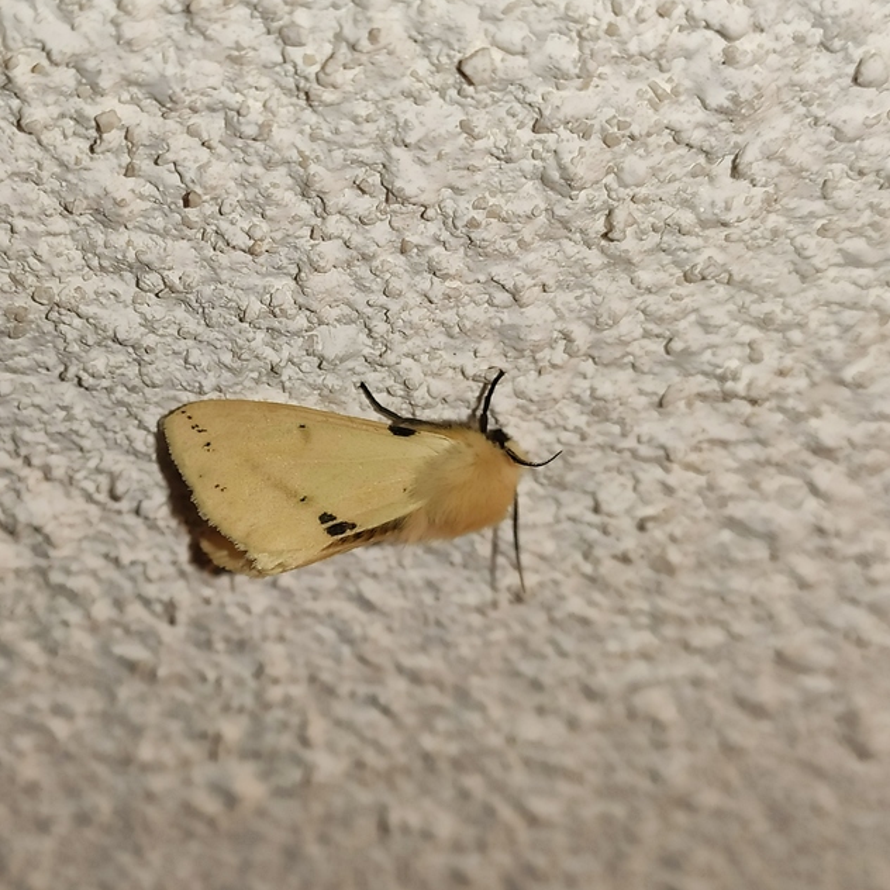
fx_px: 902
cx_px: 375
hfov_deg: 52.3
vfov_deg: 52.5
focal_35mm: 31
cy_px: 449
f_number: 1.75
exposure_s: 1/50
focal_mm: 4.77
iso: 124
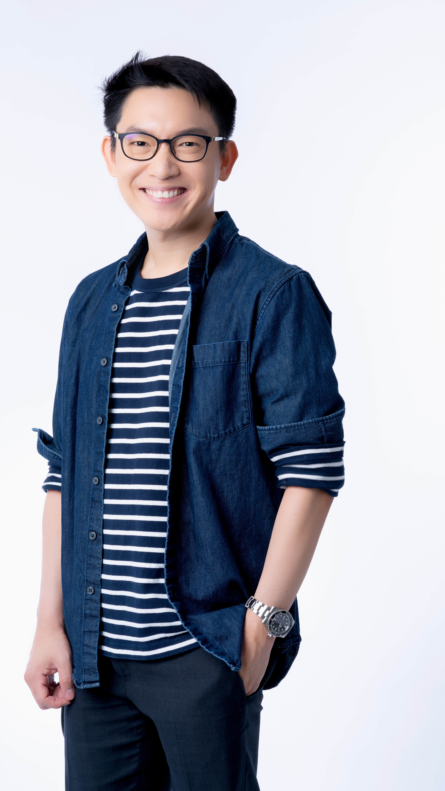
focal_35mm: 90
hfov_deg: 13.4
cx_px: 184
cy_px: 396
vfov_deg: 23.7
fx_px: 1888
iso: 100
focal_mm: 85
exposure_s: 1/160
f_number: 13
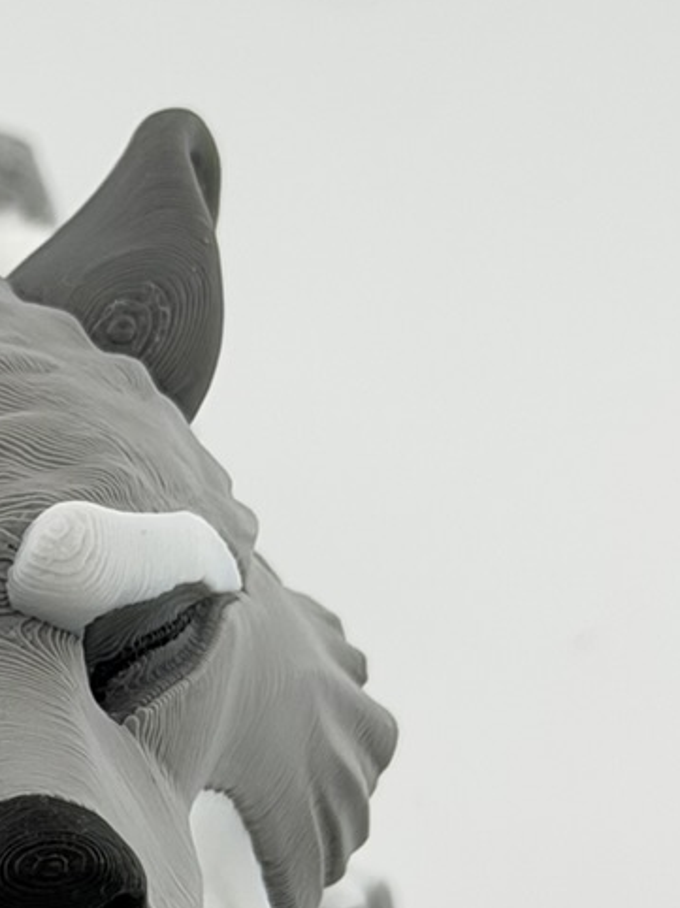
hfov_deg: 7.2
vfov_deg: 9.7
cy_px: 740
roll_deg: -1.5
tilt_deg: -27.5
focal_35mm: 204
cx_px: -352
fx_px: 5348
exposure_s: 1/1754
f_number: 1.78
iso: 64
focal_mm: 6.76
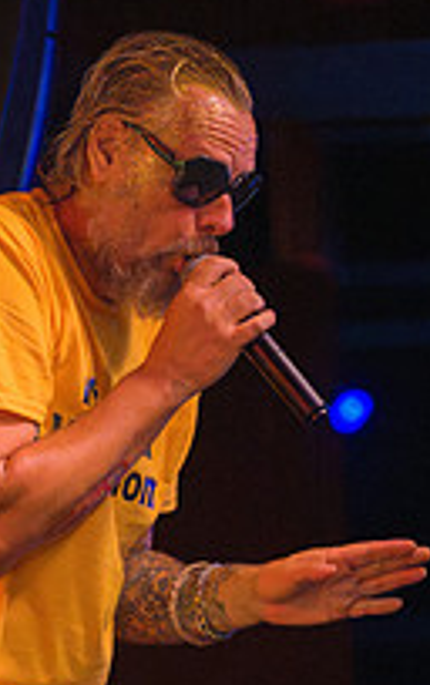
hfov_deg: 3.3
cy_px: 651
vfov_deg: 5.2
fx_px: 7554
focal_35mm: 404
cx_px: 37
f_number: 2.8
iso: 16000
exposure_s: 1/250
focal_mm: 180
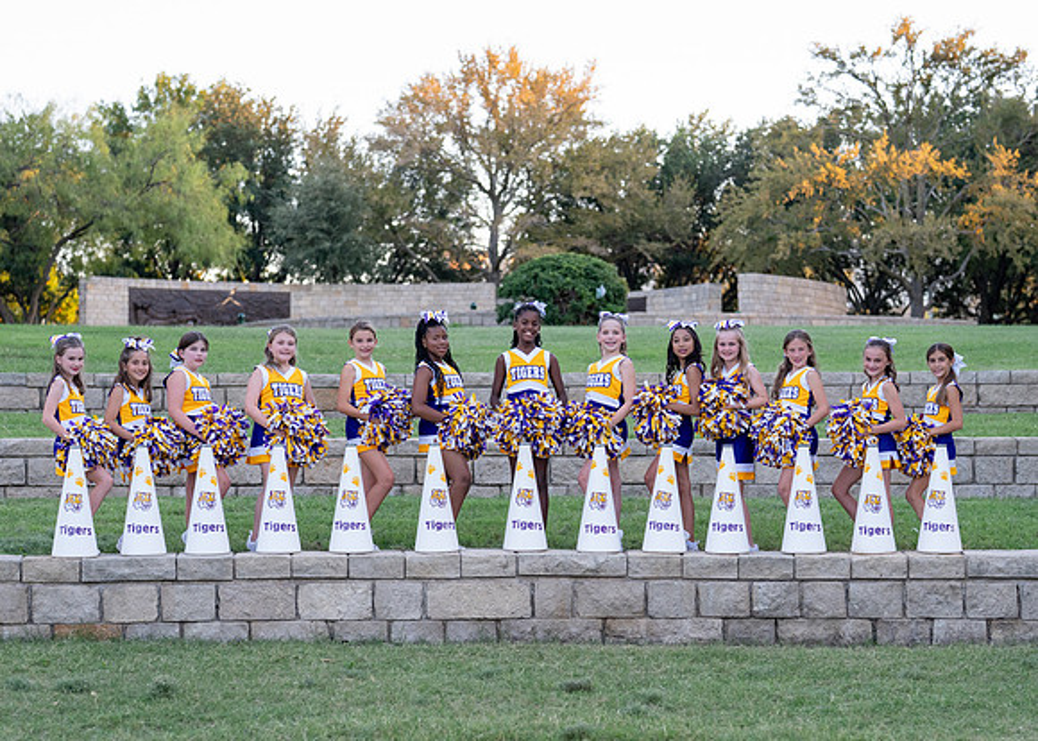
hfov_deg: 28.6
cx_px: 537
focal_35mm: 69
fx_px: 2034
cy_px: 453
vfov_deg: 20.6
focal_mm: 50
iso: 640
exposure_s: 1/500
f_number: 2.2
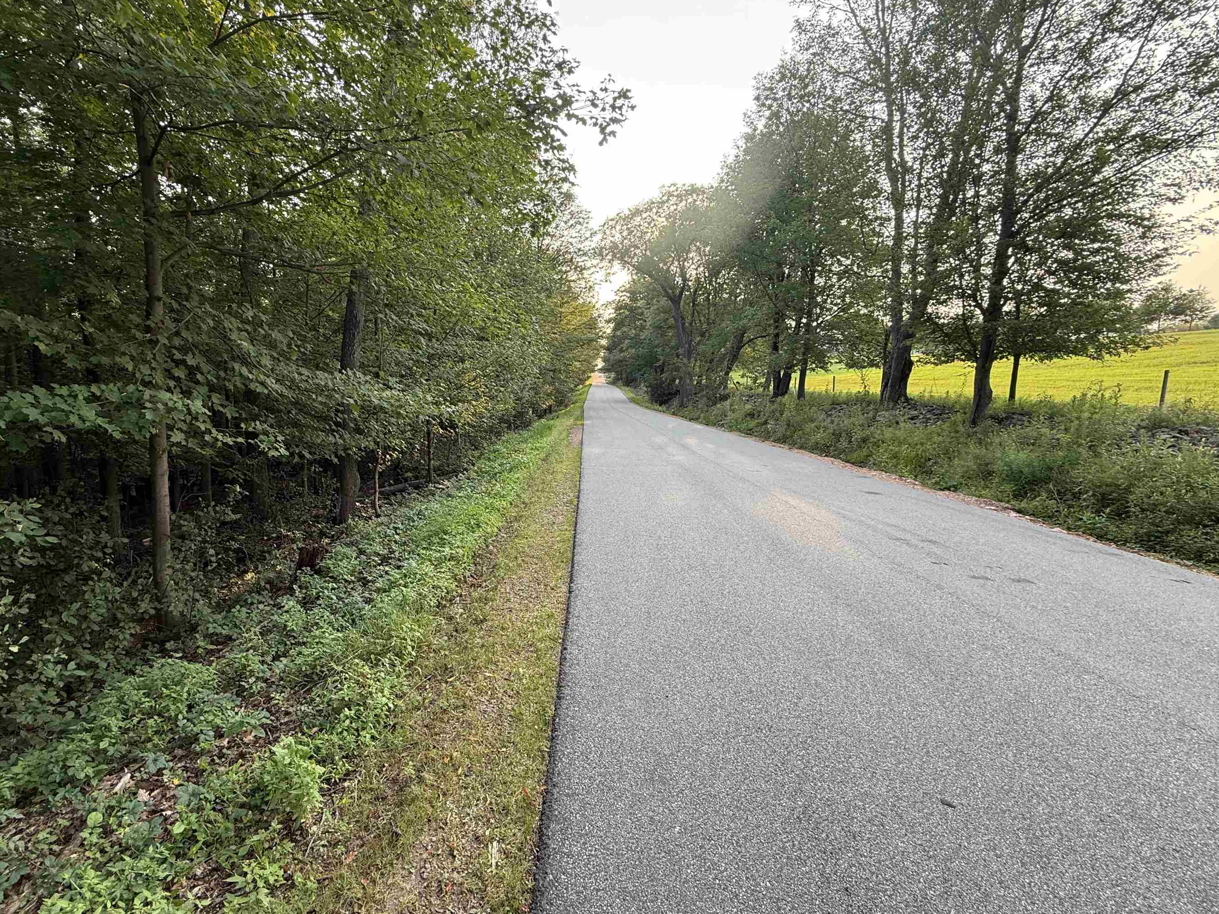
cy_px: 451
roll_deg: -1.6
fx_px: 563
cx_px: 534
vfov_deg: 78.1
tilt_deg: -7.4
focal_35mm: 16
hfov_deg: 94.0
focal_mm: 2.22
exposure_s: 1/135
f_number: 2.2
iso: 64
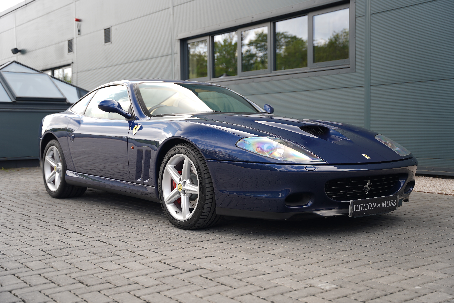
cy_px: 152
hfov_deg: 44.6
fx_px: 554
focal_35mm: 44
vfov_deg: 30.6
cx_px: 227
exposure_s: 1/100
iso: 50
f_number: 2.8
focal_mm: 43.9
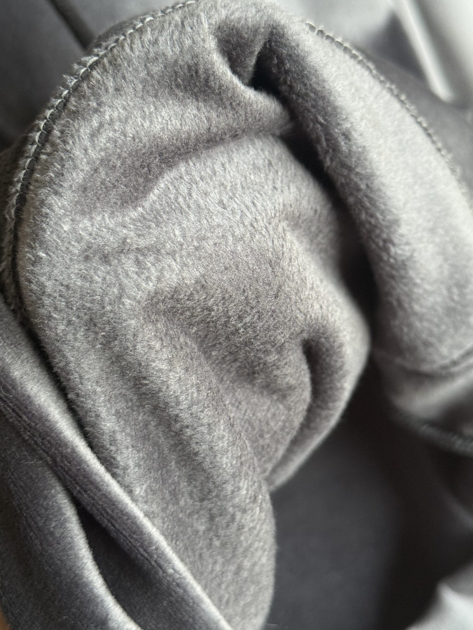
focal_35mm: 53
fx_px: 965
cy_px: 292
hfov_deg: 27.5
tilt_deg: -47.3
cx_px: 240
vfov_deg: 36.1
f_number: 1.78
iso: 320
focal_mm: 6.76
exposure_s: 1/40
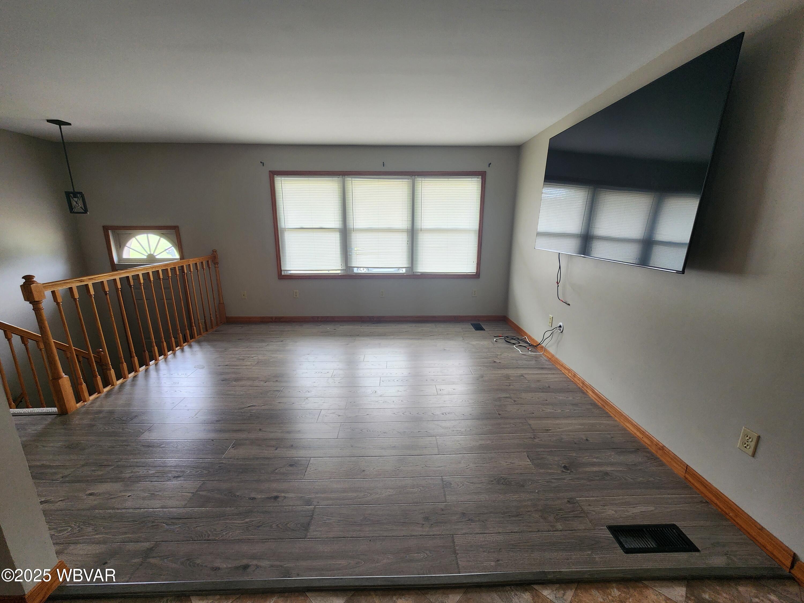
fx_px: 302
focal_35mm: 13
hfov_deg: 106.2
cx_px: 402
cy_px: 302
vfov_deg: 89.9
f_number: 2.2
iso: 125
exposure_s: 1/60
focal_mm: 2.2
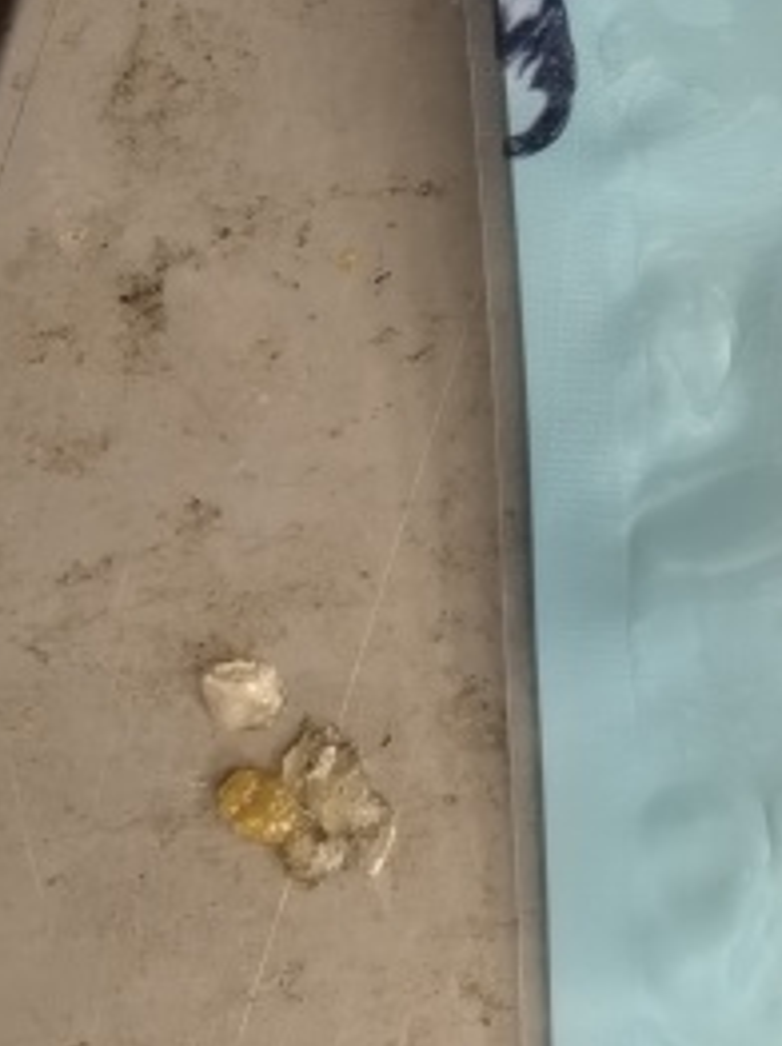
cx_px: 1548
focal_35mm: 110
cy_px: -198
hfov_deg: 12.0
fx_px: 3319
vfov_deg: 17.1
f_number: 2
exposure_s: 1/50
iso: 200
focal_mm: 6.98
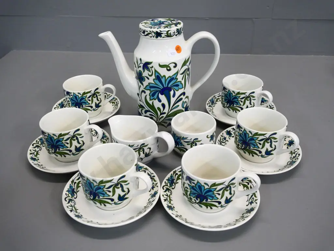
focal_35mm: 34
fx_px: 328
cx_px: 167
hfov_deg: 54.0
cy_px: 126
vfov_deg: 41.8
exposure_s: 1/80
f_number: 5.6
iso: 1600
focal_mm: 17
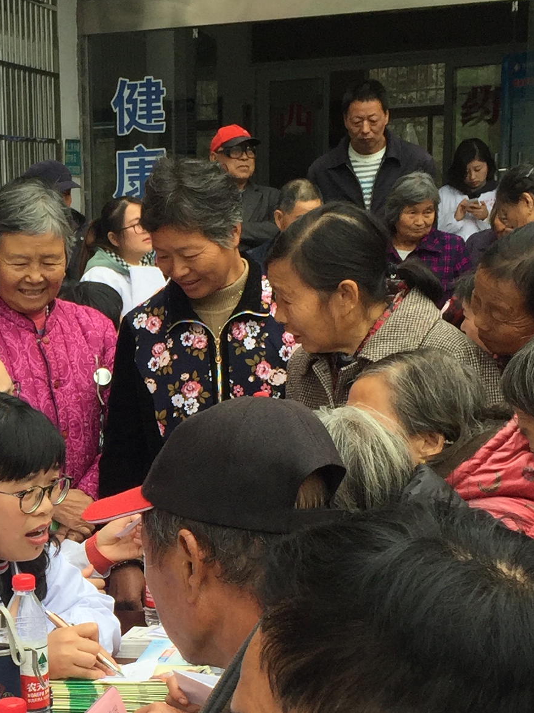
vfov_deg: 23.6
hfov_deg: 17.5
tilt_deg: -12.5
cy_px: 628
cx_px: -70
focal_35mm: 81
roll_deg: +2.9
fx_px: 1667
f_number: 2.2
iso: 32
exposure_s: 1/590
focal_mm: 4.15
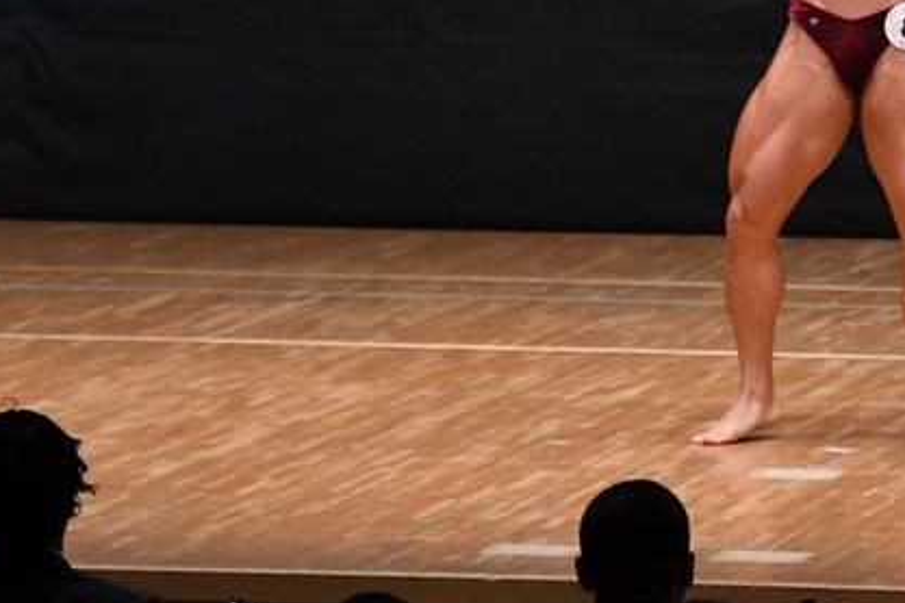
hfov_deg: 4.6
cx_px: 780
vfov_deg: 3.1
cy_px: 87
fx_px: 11211
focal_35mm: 446
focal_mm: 160
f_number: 5.6
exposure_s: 1/400
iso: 5000
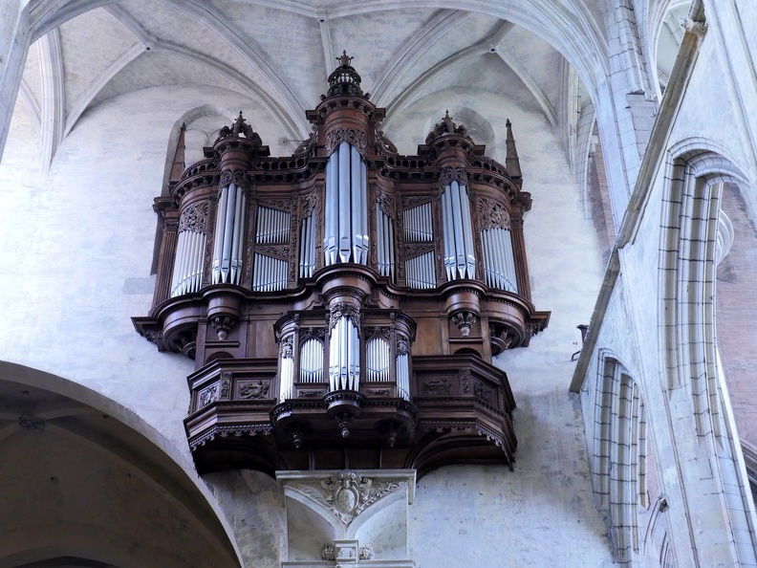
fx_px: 1137
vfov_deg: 28.0
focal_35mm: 52
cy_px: 284
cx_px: 378
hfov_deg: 36.8
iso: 1250
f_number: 2.8
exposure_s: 1/60
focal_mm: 26
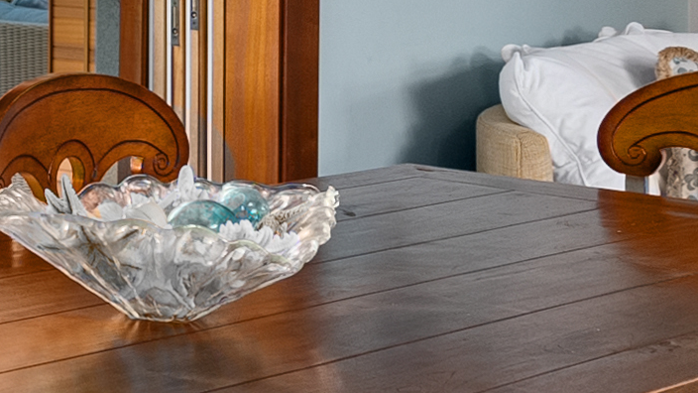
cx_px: -386
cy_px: -83
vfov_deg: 11.7
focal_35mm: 101
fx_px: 1869
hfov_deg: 18.4
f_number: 5.6
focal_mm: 16
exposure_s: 1/13
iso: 320
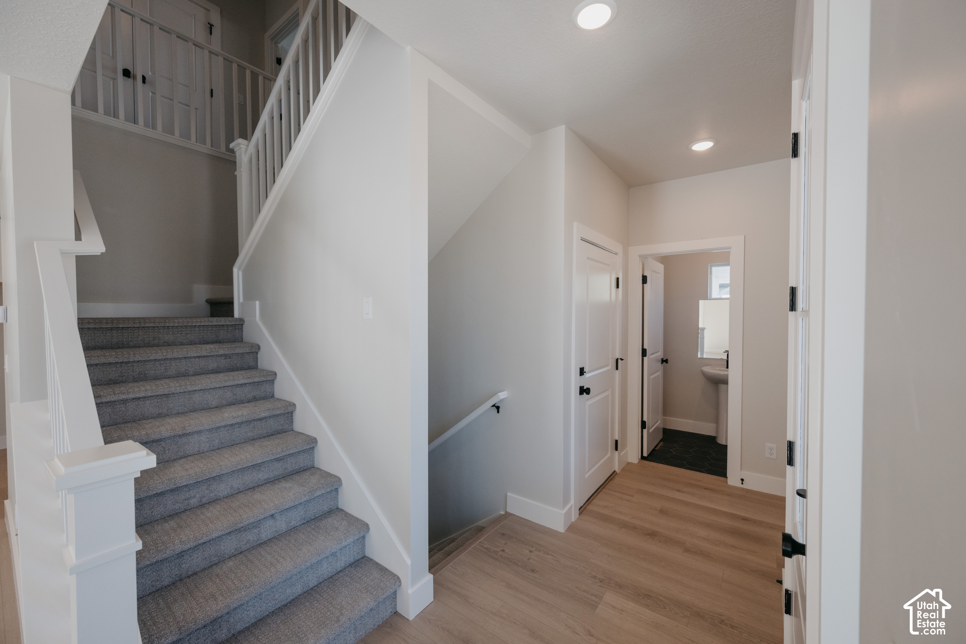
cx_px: 483
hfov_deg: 104.3
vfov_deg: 81.2
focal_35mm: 14
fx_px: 376
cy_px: 322
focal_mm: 14
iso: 800
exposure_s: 1/160
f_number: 7.1
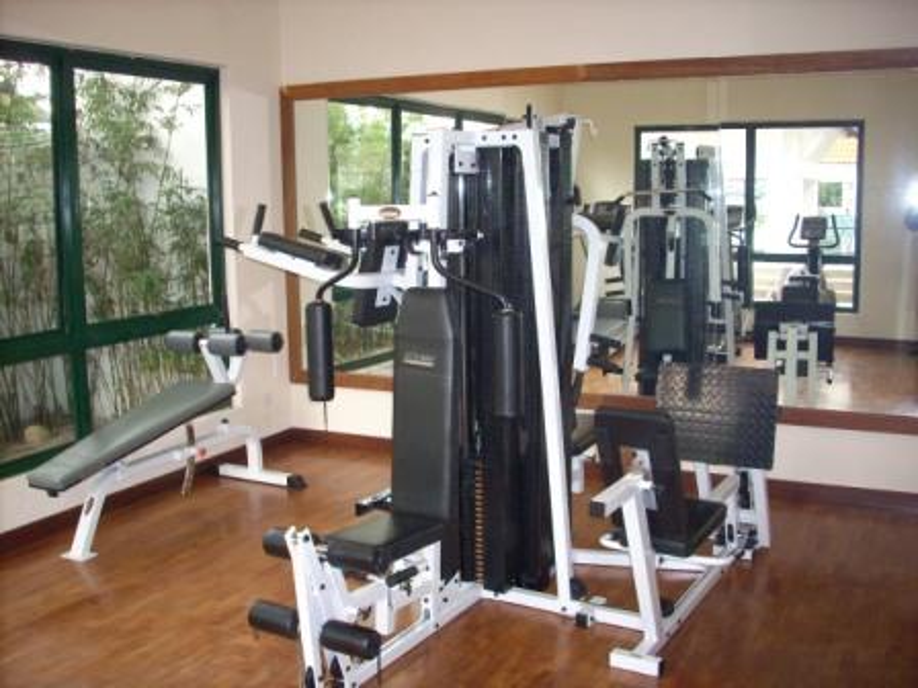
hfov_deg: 50.1
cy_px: 344
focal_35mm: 37
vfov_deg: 38.7
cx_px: 459
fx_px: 981
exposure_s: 1/60
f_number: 2.8
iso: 400
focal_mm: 6.2
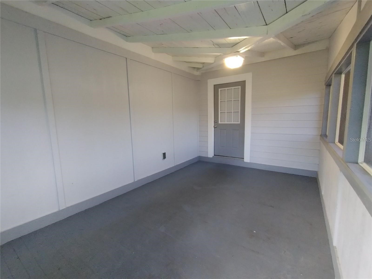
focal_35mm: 16
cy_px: 140
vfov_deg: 78.1
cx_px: 186
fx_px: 172
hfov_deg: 94.5
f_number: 2.2
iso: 350
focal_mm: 1.66
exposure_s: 1/30
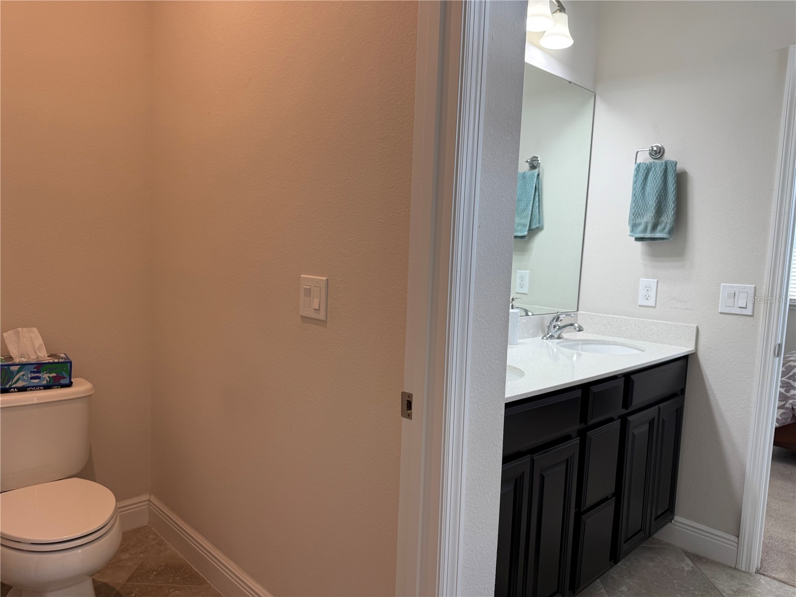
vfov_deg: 56.8
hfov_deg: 71.6
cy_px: 298
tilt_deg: -4.9
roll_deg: -2.3
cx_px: 398
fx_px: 552
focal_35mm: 24
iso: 100
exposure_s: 1/120
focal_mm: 6.76
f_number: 1.78
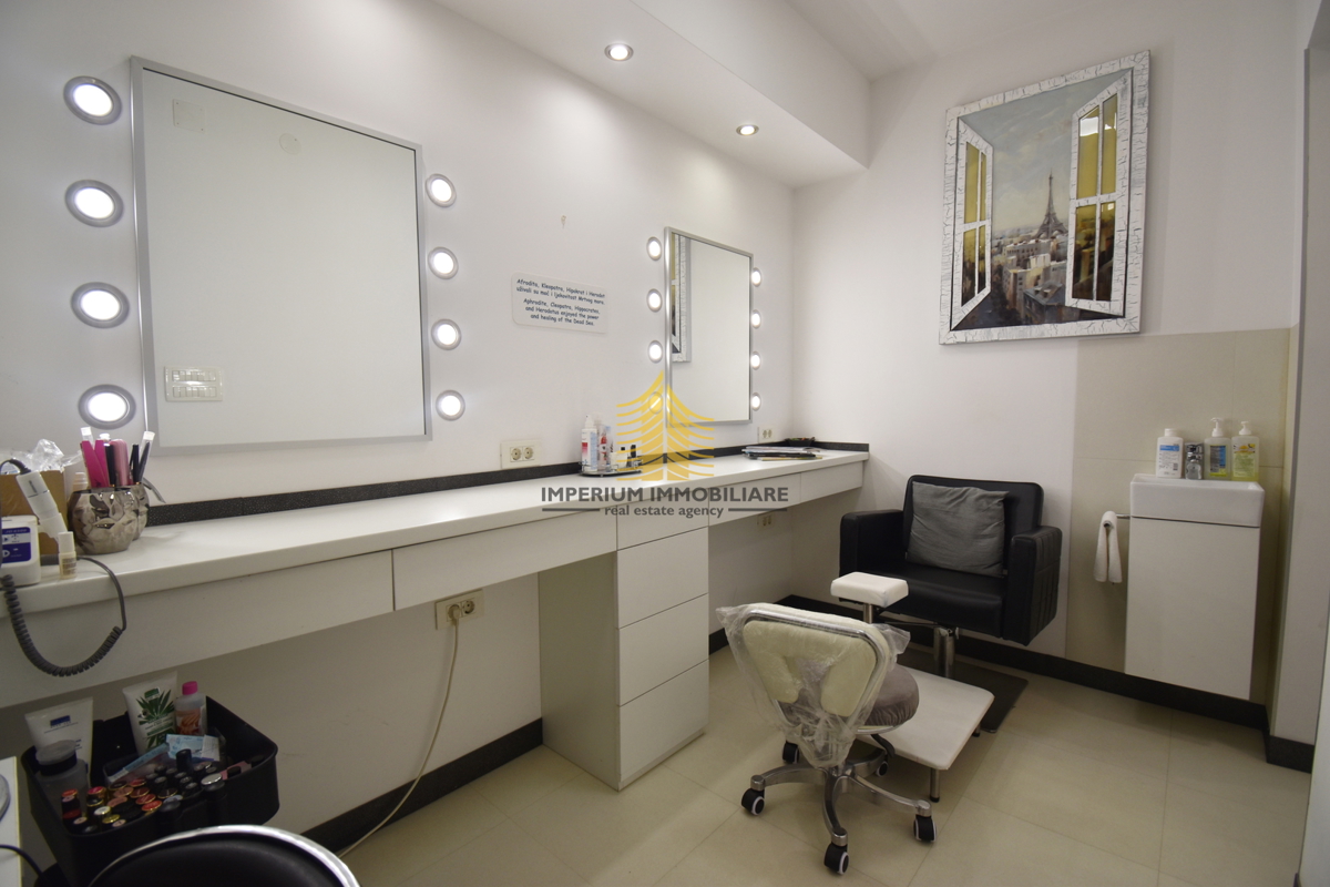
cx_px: 665
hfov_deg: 100.4
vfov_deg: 77.3
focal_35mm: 15
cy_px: 444
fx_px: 554
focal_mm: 10
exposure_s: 1/100
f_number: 5
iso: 100
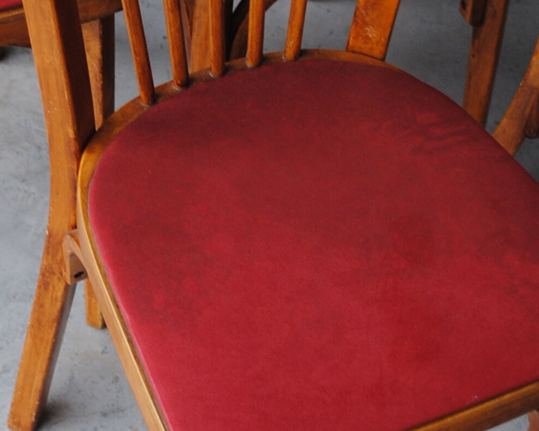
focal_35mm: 108
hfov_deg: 17.7
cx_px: 137
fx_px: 1723
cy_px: 152
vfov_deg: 14.2
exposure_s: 1/30
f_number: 4.2
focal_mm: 26
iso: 220
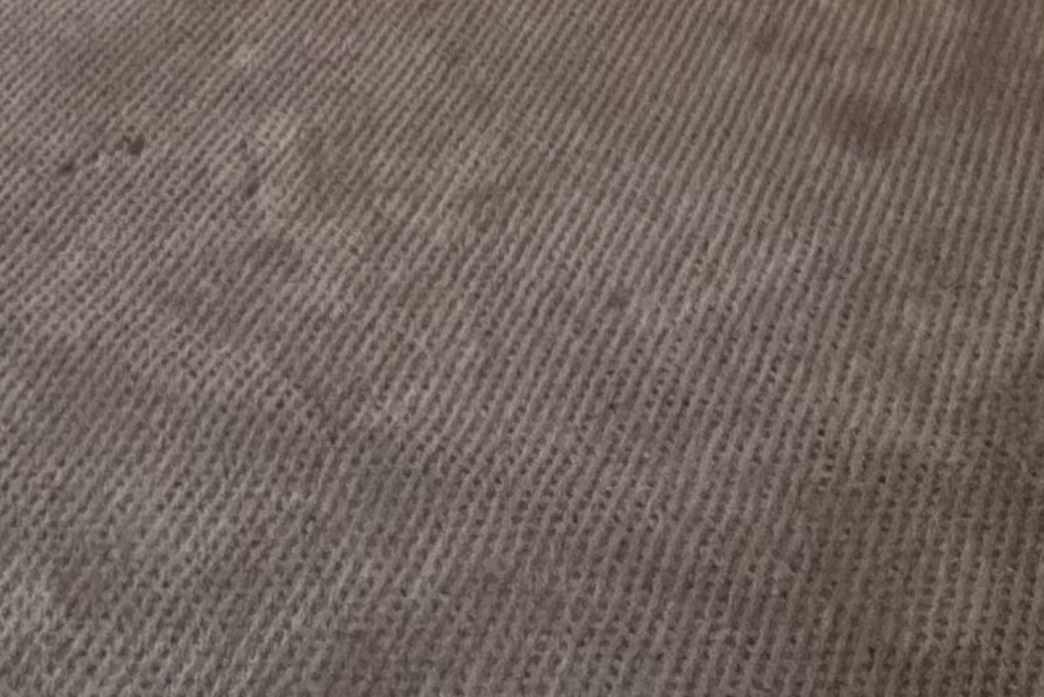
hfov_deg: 27.3
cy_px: -891
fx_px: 2146
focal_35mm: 74
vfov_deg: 13.9
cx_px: 525
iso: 500
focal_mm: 2.22
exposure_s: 1/60
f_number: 2.2
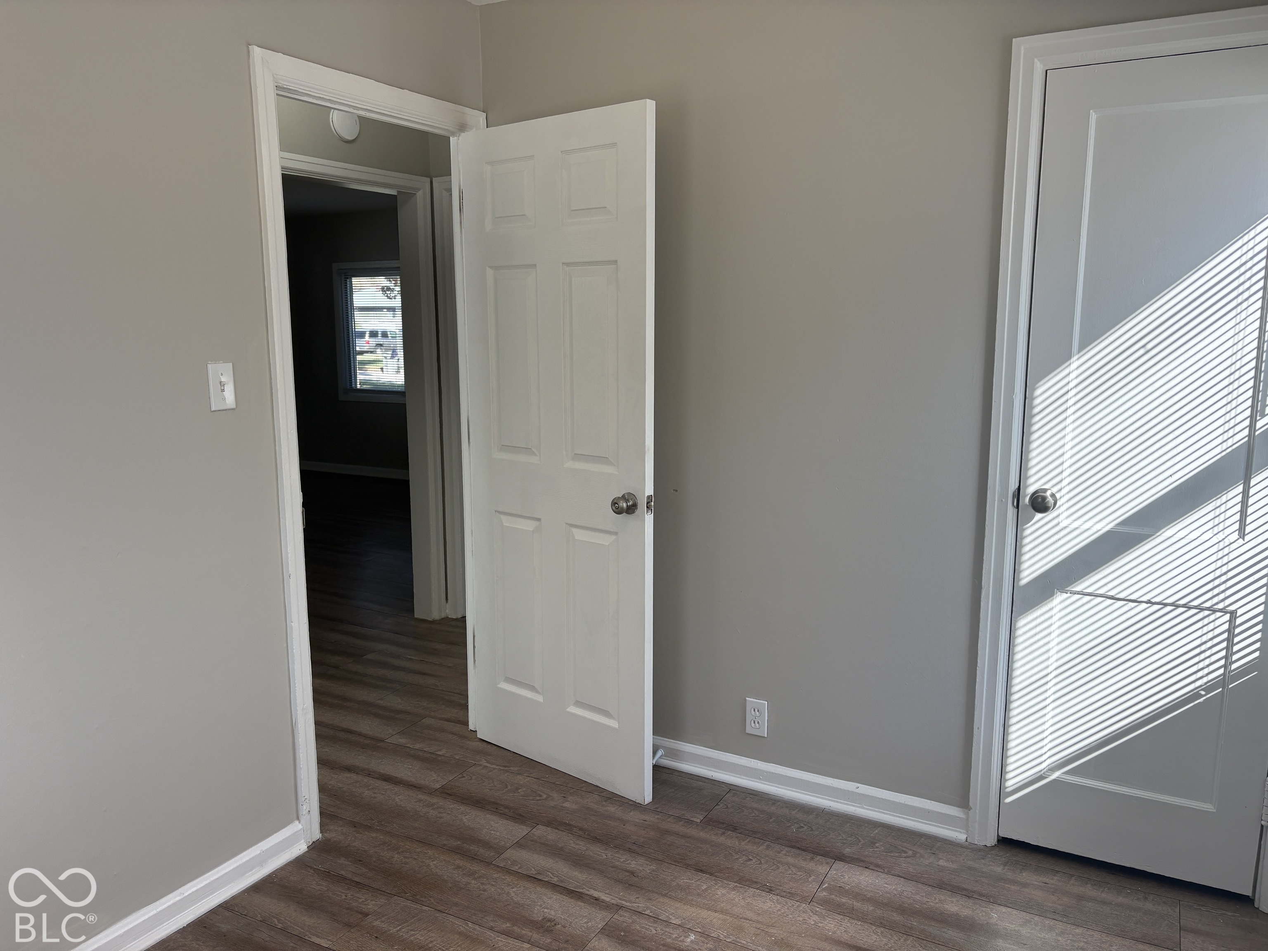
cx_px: 634
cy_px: 476
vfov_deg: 53.1
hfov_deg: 67.3
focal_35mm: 26
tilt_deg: -9.1
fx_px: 952
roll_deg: +0.1
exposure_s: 1/381
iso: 64
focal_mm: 5.96
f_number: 1.6
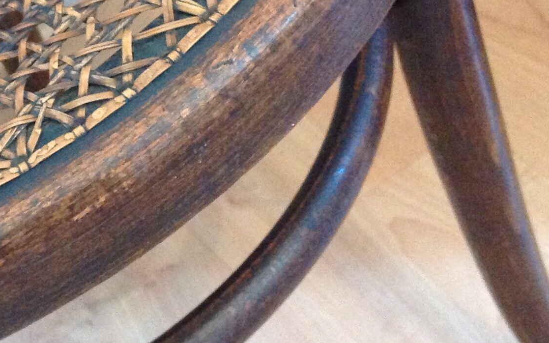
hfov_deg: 23.2
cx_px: 21
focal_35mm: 86
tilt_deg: -42.8
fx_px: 1287
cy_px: 174
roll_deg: +30.6
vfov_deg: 15.2
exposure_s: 1/15
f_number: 2.4
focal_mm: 4.28
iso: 500
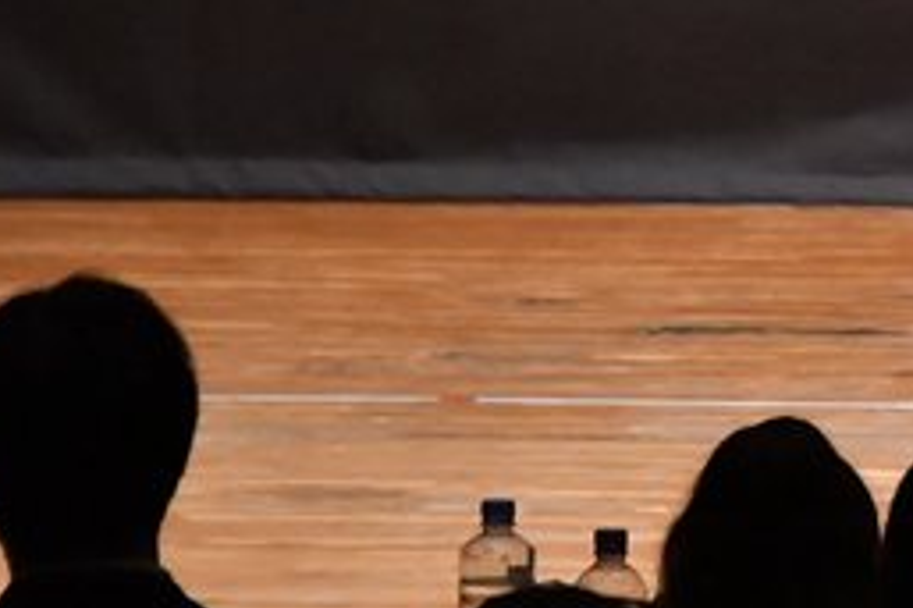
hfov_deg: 2.4
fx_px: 21821
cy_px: -206
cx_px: 1330
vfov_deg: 1.6
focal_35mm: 861
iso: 10000
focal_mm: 190
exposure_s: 1/400
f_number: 5.6
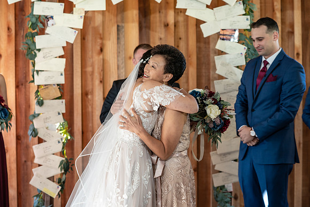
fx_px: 672
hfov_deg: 26.0
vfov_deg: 17.5
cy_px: 104
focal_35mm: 78
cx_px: 155
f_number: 4
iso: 1000
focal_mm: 77
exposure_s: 1/200
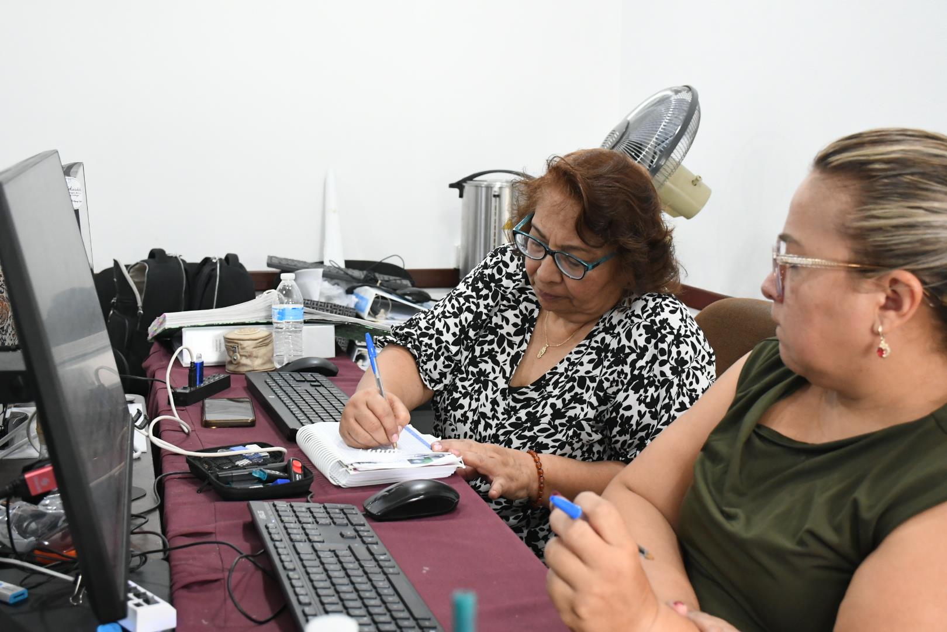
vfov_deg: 29.9
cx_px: 474
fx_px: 1184
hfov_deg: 43.6
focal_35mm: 45
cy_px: 316
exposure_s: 1/125
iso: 3200
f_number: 5.6
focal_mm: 30
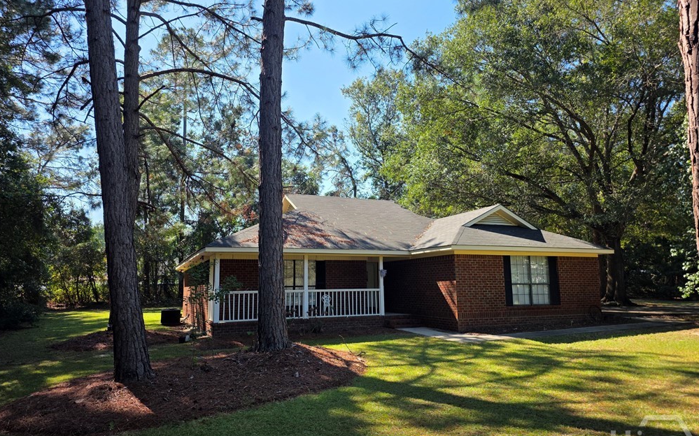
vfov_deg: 49.2
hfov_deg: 72.6
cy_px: 229
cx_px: 348
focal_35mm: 25
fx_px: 476
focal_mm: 6.3
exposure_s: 1/2921
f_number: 1.7
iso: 80
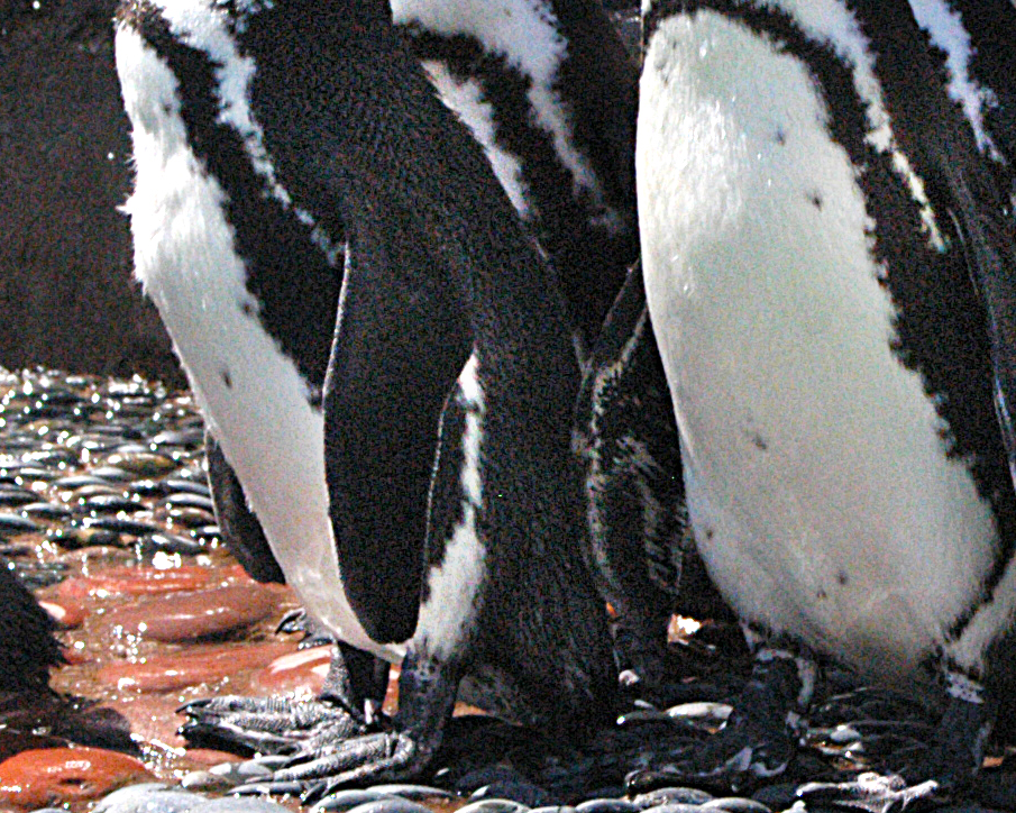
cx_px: 1308
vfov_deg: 9.4
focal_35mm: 164
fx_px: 4918
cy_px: 440
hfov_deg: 11.5
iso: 1600
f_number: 8
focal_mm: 35
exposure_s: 1/3200
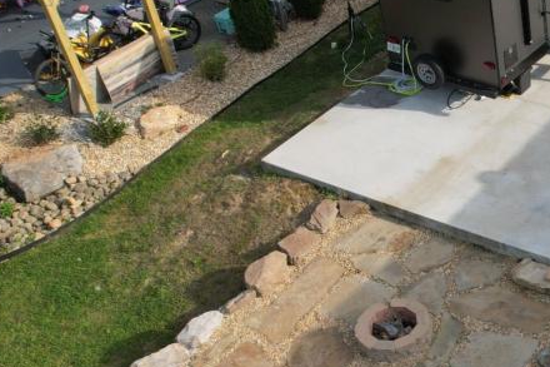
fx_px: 916
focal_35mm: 60
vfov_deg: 22.6
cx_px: 651
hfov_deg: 29.1
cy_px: 183
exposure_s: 1/180
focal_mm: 8.38
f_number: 2.8
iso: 100
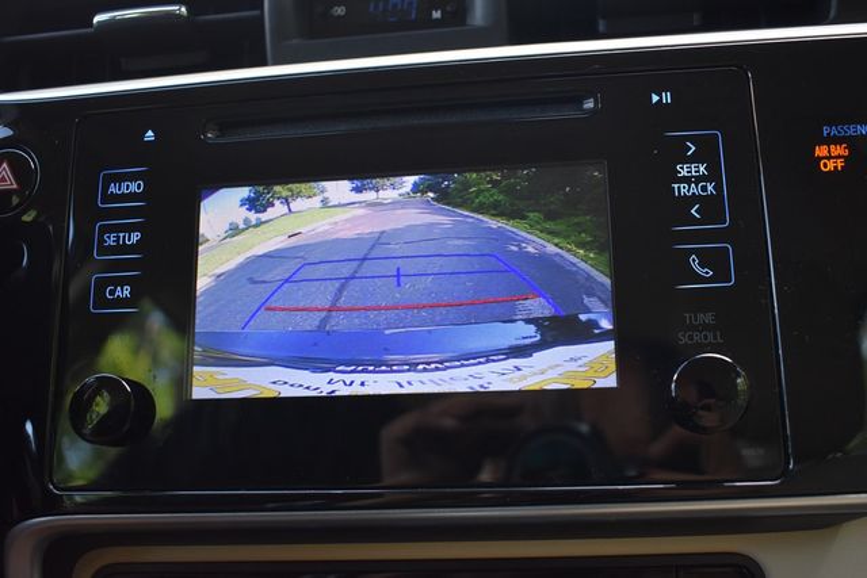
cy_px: 289
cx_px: 434
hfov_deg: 53.1
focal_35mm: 36
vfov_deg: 36.9
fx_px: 867
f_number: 4
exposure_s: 1/160
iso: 800
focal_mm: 24
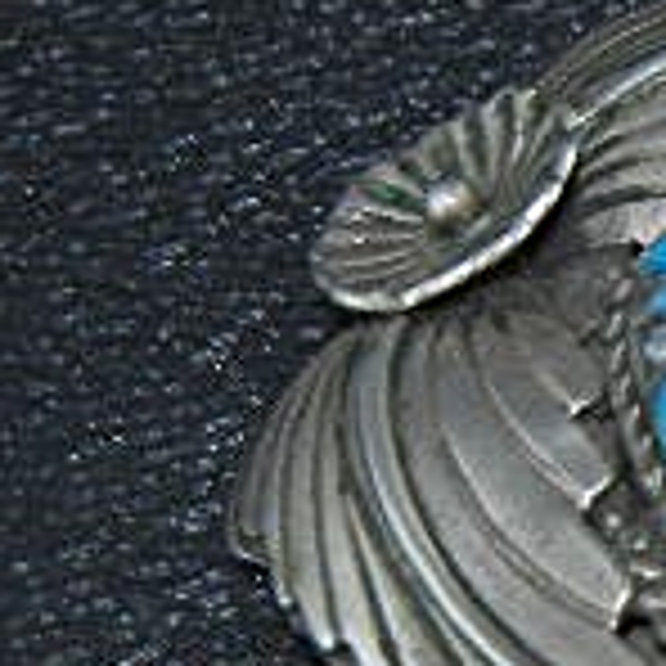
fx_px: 4898
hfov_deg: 7.5
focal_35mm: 225
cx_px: 1359
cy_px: 279
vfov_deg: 7.8
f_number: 8
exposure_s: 1/30
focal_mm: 10.6
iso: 800
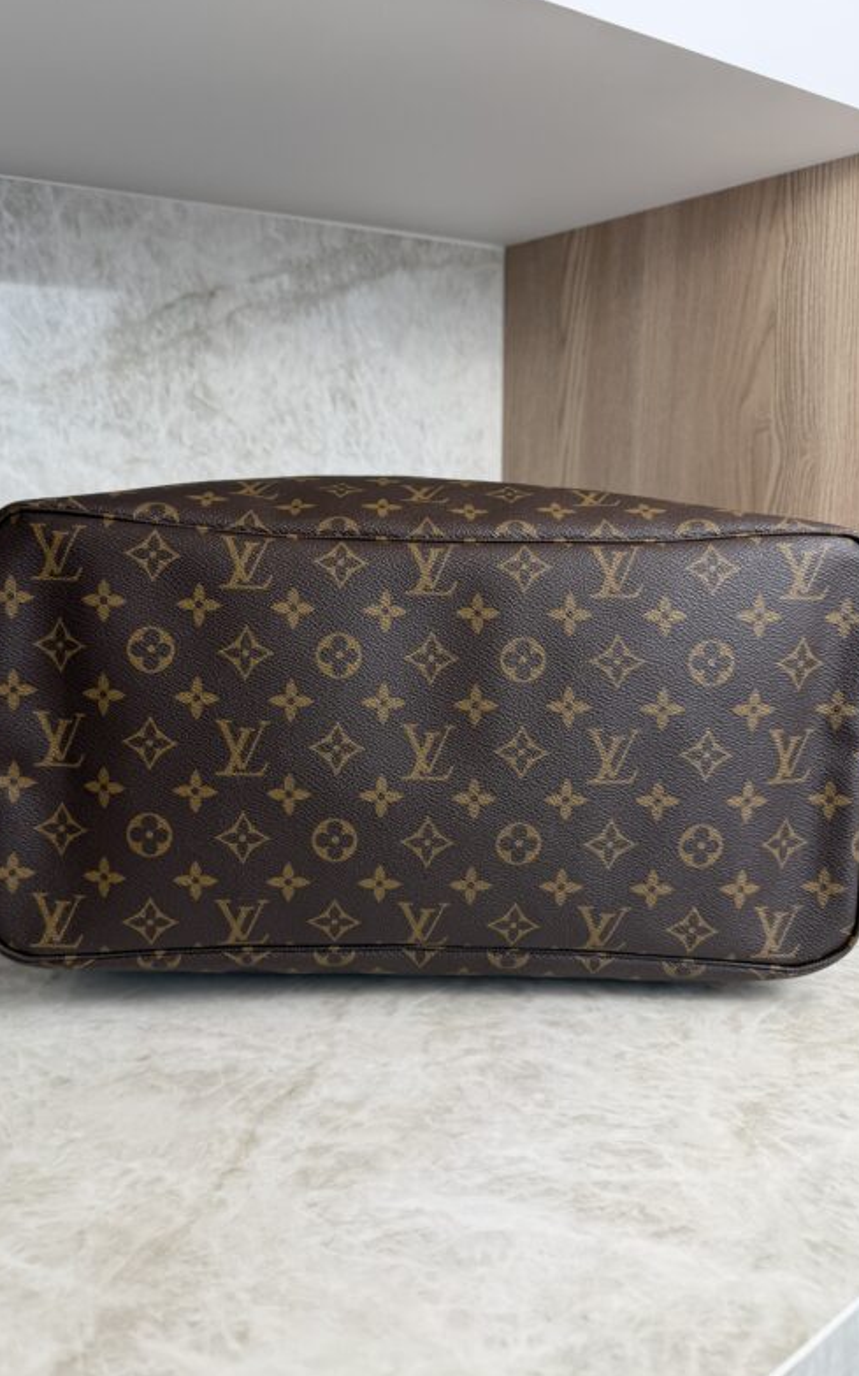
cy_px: 692
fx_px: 974
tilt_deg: -12.3
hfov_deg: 47.5
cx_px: 397
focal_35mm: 26
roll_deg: +0.5
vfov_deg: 70.4
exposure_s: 1/120
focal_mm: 6.76
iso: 80
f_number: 1.78
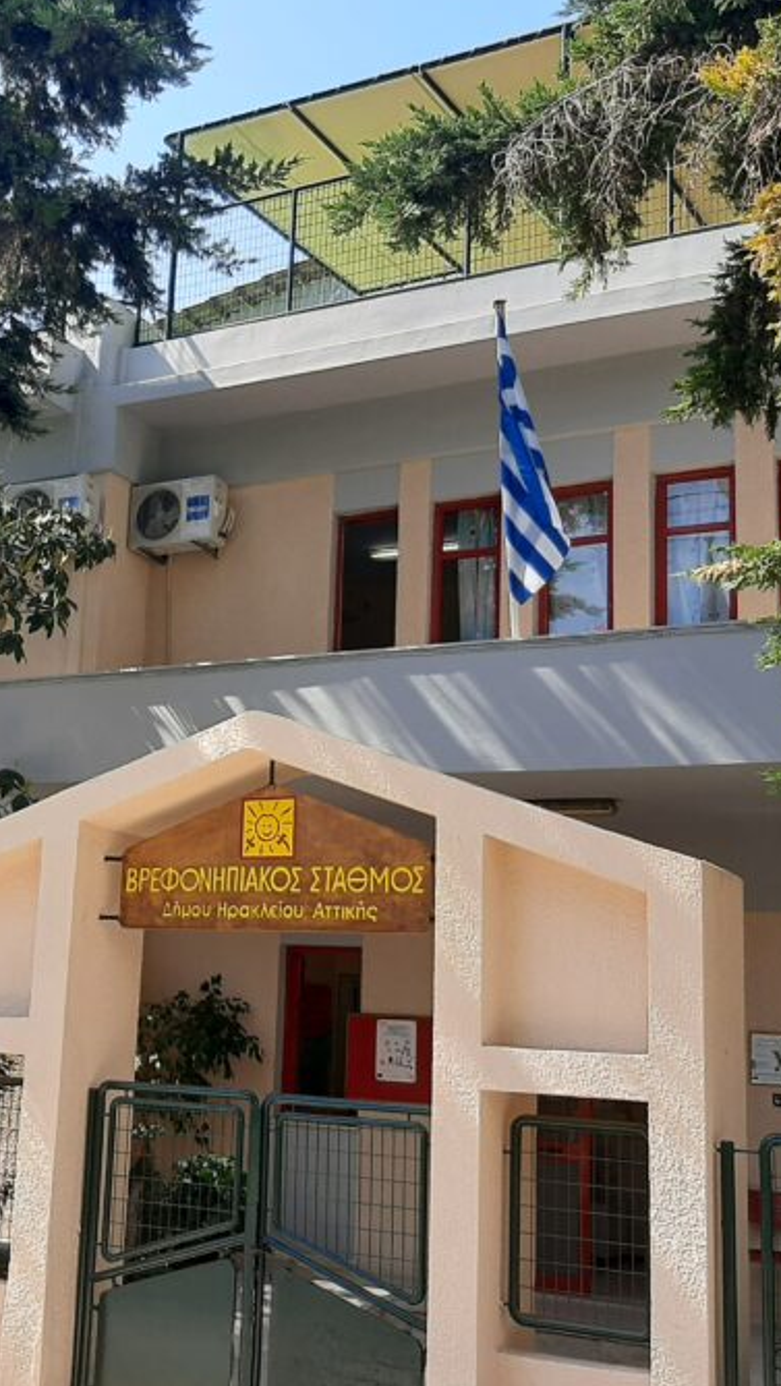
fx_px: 1654
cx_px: 145
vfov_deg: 45.4
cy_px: 673
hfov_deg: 26.0
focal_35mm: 45
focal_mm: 3.93
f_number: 1.7
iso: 40
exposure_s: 1/631
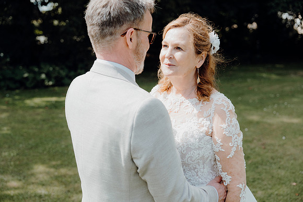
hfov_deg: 44.5
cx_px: 152
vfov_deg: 30.5
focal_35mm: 44
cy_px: 101
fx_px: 370
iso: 125
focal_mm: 44
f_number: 3.2
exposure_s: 1/500
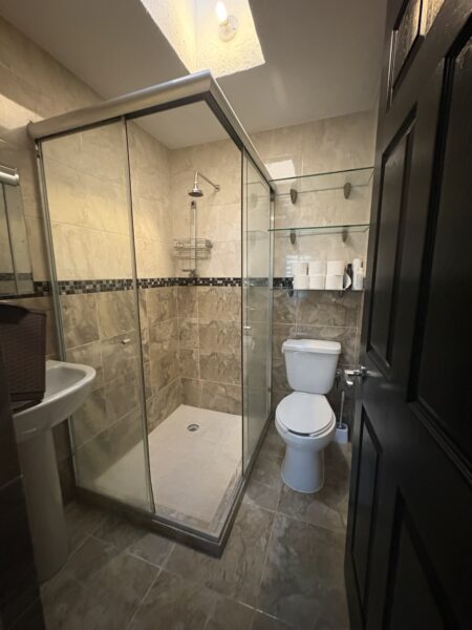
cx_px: 236
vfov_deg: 102.1
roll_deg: +0.5
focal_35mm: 14
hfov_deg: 85.7
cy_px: 315
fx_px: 255
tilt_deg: -8.5
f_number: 2.2
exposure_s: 1/30
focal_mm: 2.22
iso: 1000
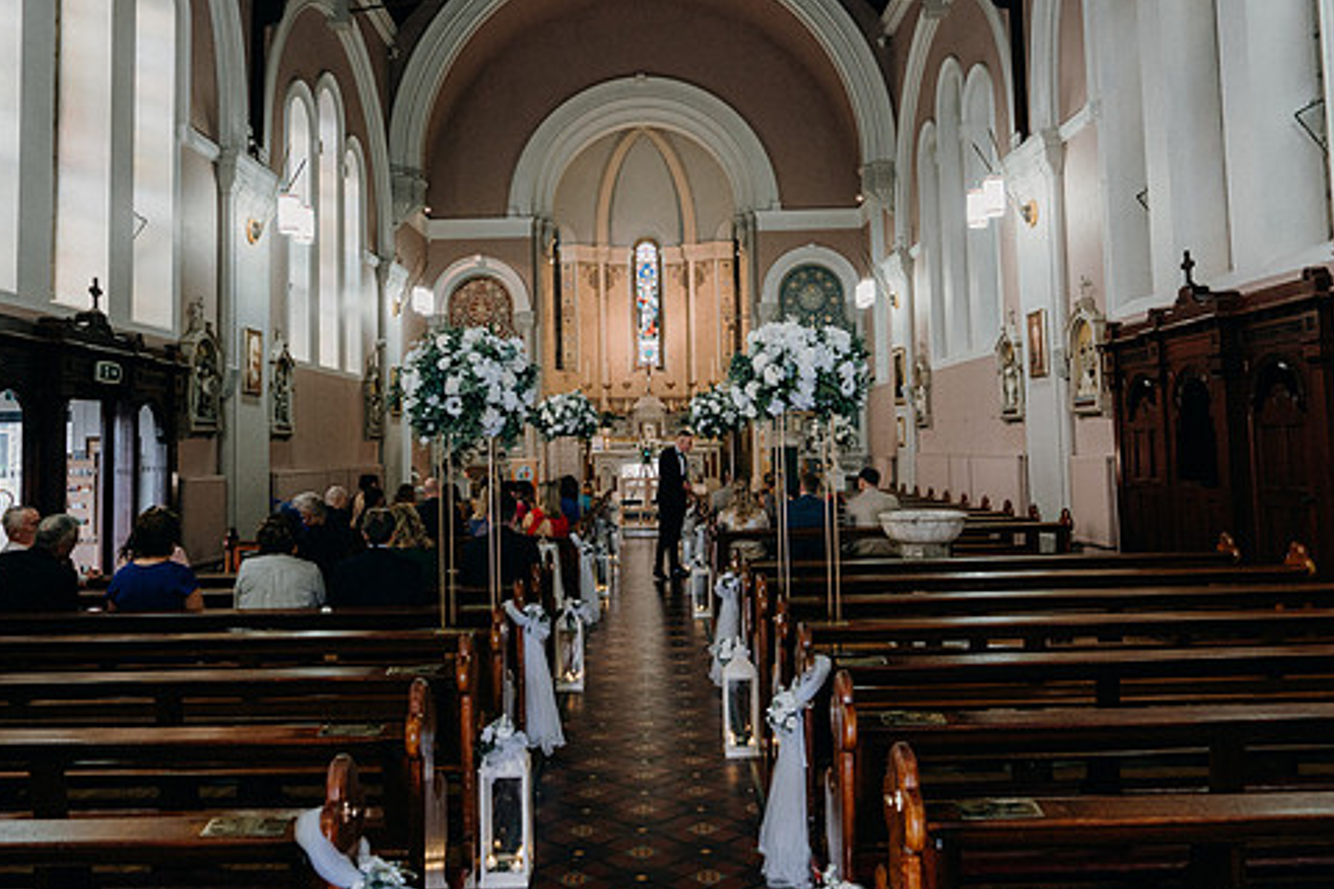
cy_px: 379
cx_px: 636
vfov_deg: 44.8
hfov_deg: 63.6
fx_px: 1075
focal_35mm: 29
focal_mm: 24
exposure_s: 1/200
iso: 3200
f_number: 3.5
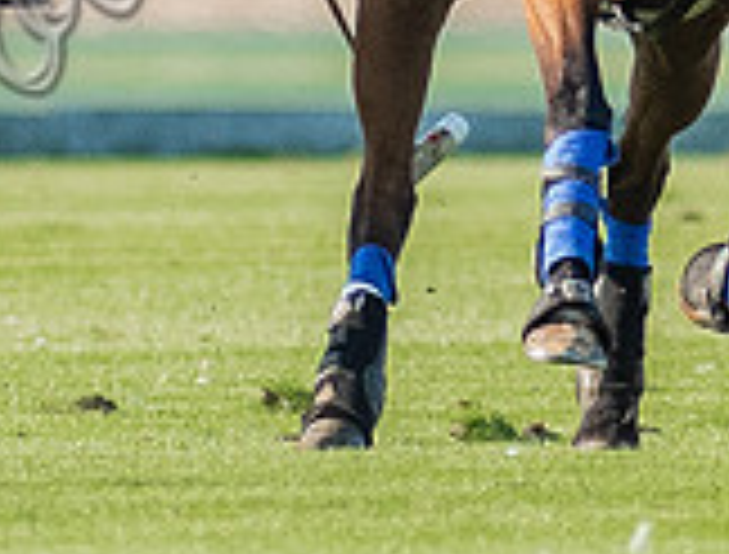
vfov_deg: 0.4
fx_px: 87259
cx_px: 1110
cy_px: 451
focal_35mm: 4125
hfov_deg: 0.5
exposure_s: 1/2500
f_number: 3.2
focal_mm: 300
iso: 320
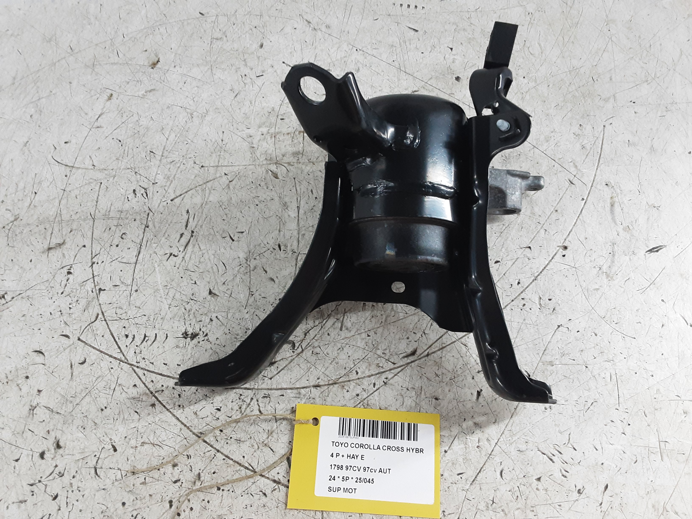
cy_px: 260
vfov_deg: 51.4
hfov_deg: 65.3
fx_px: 540
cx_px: 346
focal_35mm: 27
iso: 160
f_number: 1.9
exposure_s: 1/50
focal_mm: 2.91
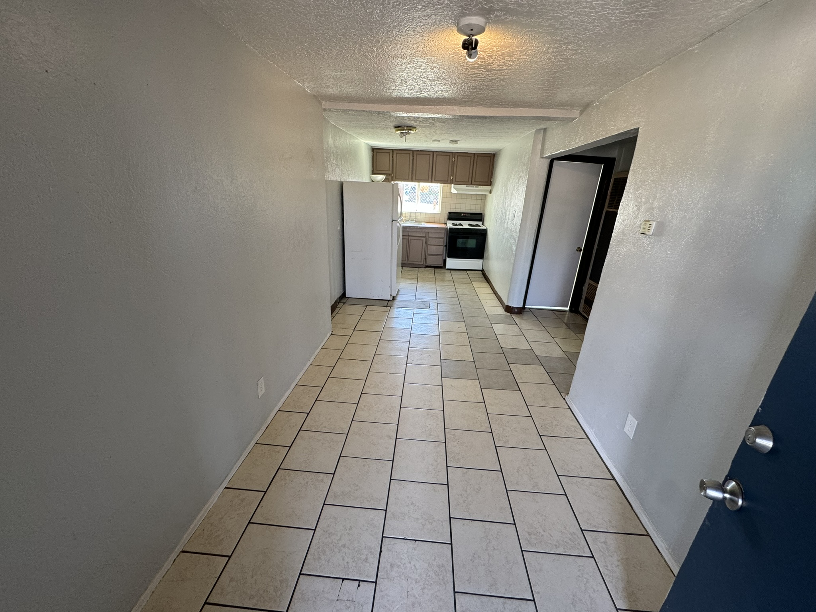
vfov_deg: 85.7
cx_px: 408
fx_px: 330
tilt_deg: -19.6
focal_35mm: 14
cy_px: 306
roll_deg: -2.6
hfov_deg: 102.1
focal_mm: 2.22
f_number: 2.2
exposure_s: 1/60
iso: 160
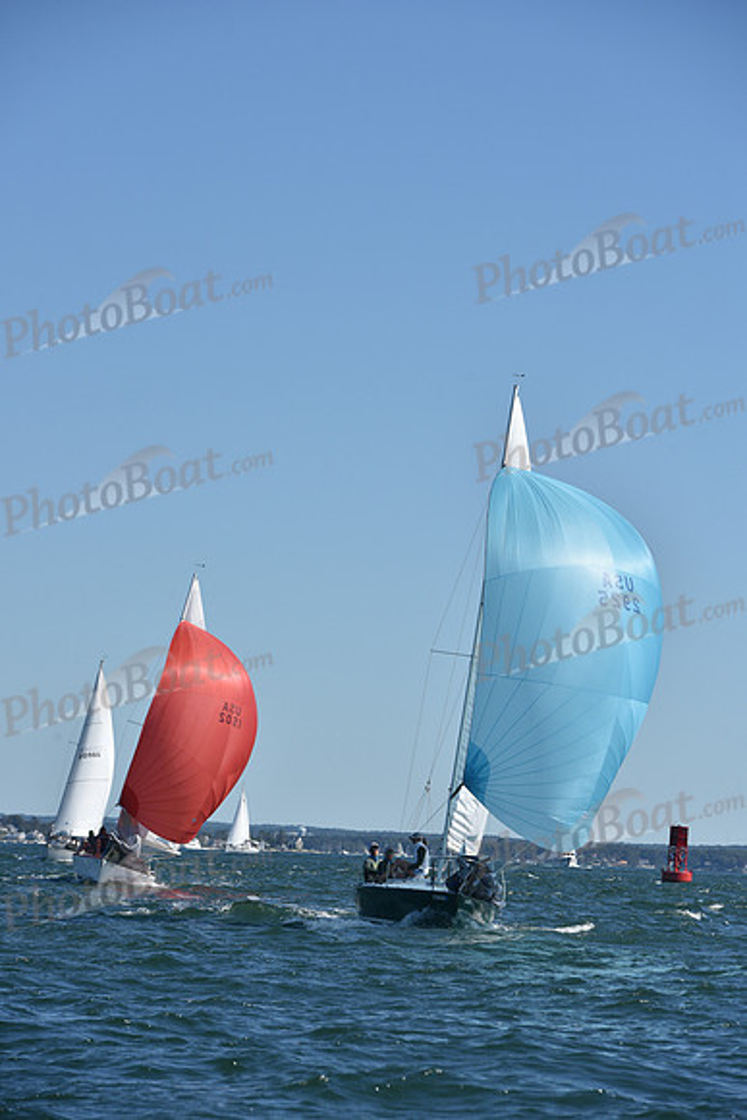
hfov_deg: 8.6
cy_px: 560
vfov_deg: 12.8
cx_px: 374
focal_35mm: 160
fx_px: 4977
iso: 250
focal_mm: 160
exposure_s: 1/1250
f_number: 9
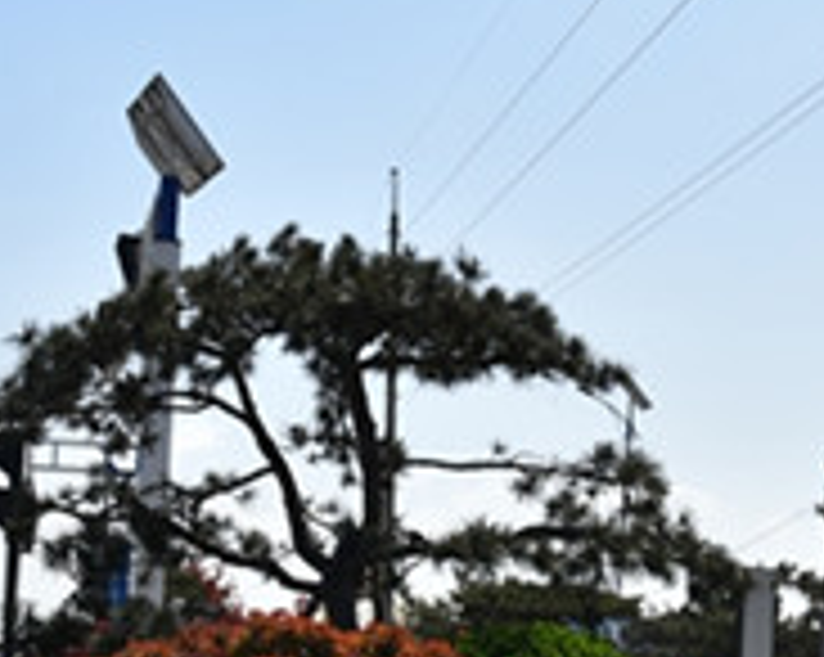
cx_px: 495
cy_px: 576
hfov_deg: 21.3
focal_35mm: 90
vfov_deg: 16.8
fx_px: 2193
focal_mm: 35
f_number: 10
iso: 200
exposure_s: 1/400
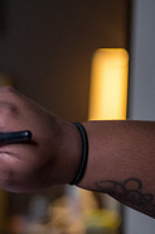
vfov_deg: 9.3
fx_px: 1423
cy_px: 206
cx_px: -203
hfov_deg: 6.0
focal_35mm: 220
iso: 1600
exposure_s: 1/400
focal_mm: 70
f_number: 2.8
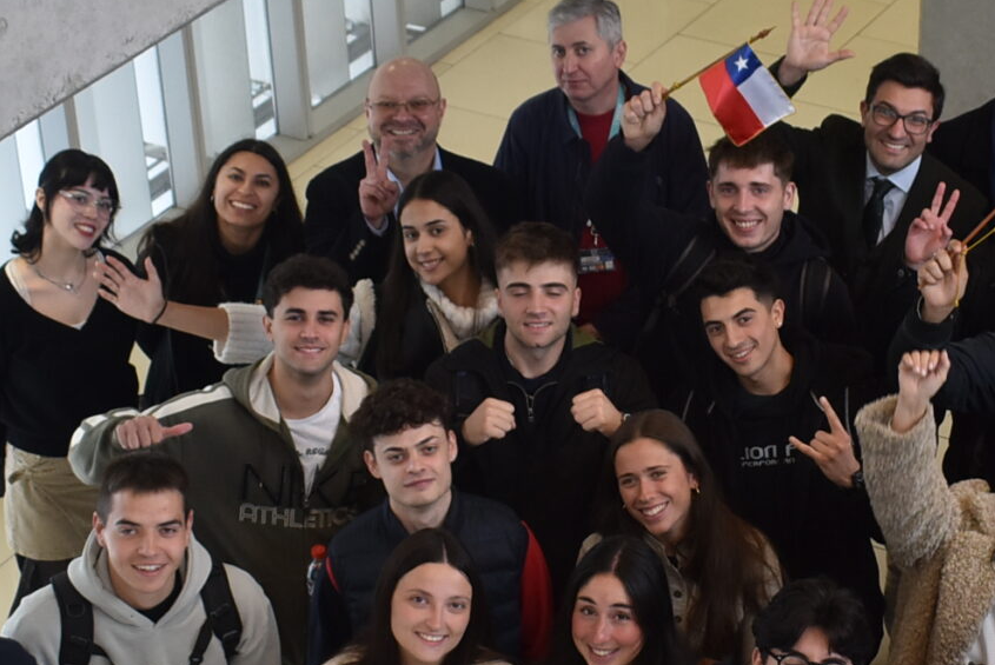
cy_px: 378
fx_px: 2891
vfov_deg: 13.1
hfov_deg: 19.3
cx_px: 828
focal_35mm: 105
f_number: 4.8
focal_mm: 23
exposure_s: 1/90
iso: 400
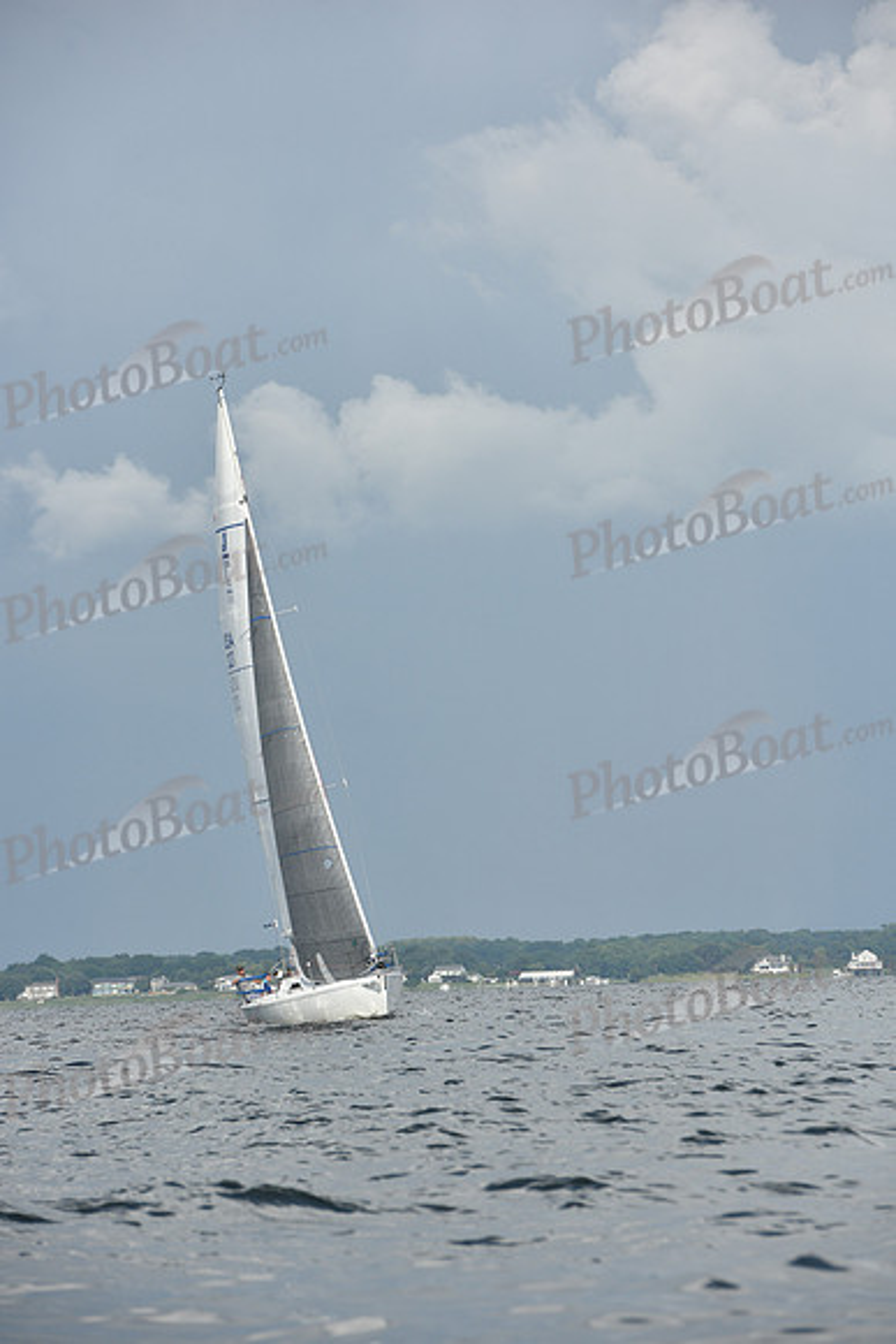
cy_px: 672
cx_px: 448
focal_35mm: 190
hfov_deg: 7.2
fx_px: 7089
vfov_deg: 10.8
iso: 250
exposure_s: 1/1250
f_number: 9
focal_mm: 190
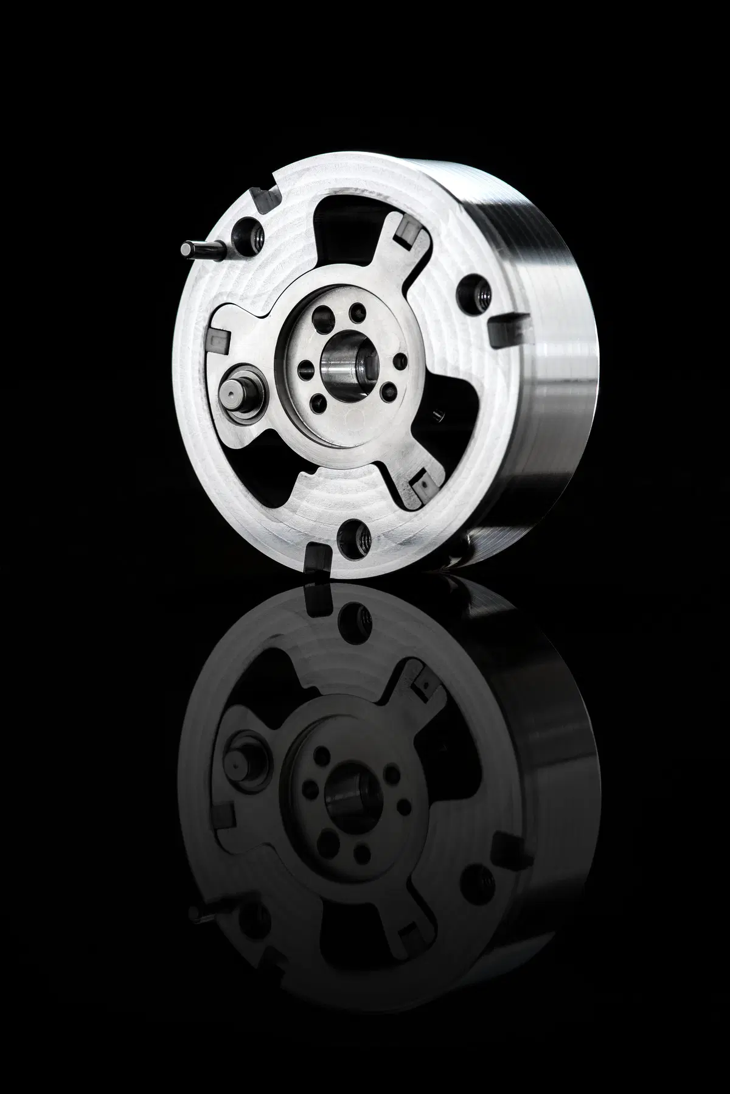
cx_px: 365
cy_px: 547
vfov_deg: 19.5
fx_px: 3191
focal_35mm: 105
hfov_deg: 13.1
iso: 100
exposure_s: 1/100
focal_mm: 105
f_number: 10
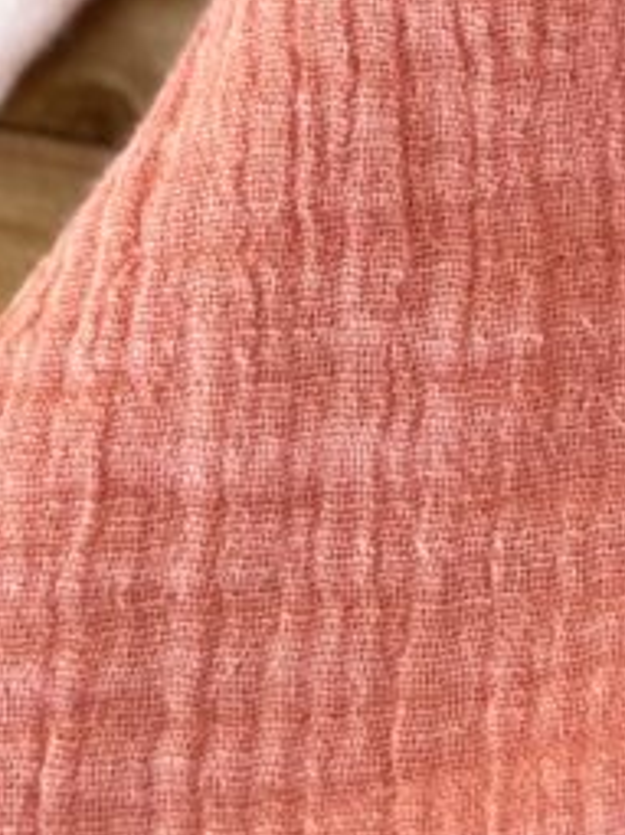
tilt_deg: -67.7
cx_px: 991
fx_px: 4650
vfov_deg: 9.9
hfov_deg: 7.5
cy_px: -498
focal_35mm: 193
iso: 50
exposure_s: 1/50
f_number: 1.78
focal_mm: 6.76
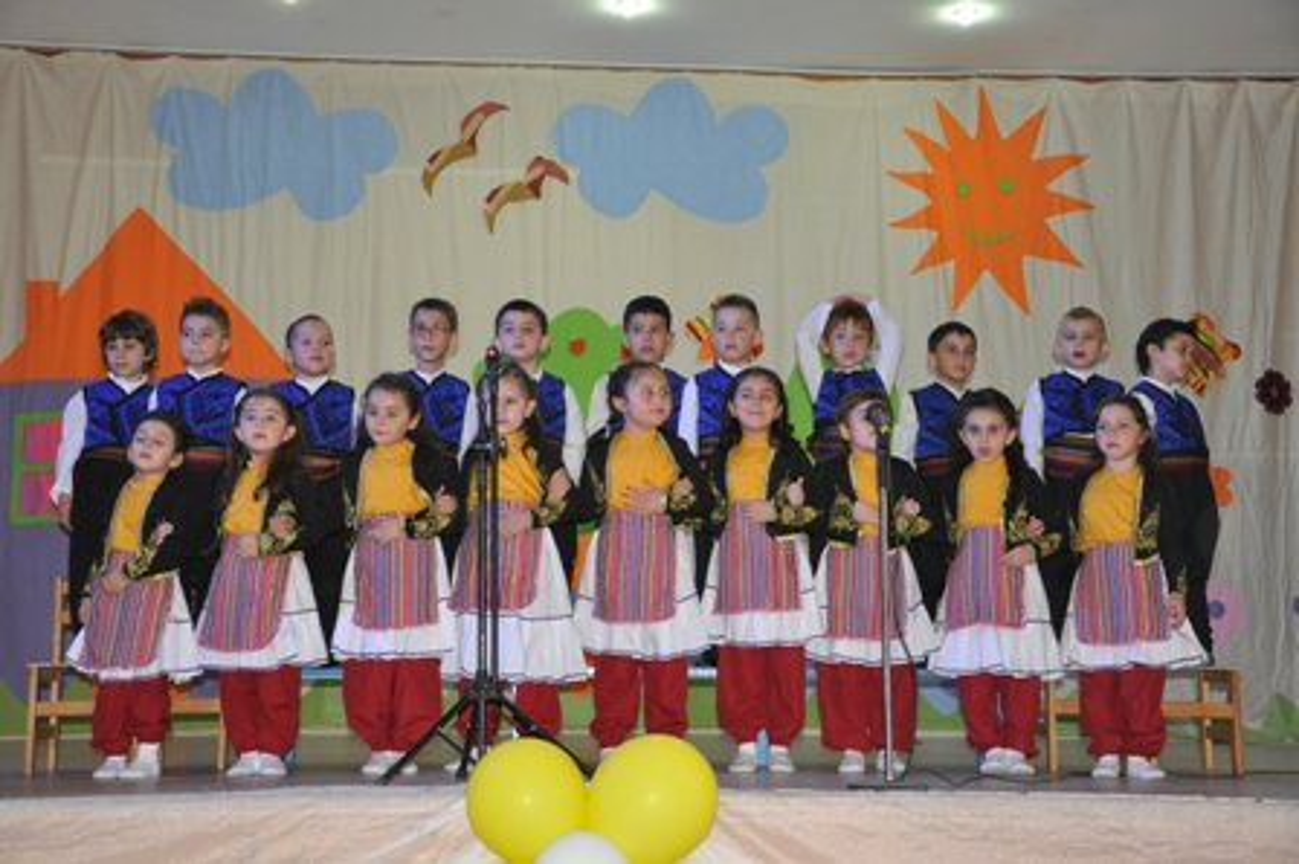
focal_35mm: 52
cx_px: 650
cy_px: 432
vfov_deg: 25.7
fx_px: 1893
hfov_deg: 37.9
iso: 800
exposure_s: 1/60
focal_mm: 35
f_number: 4.5
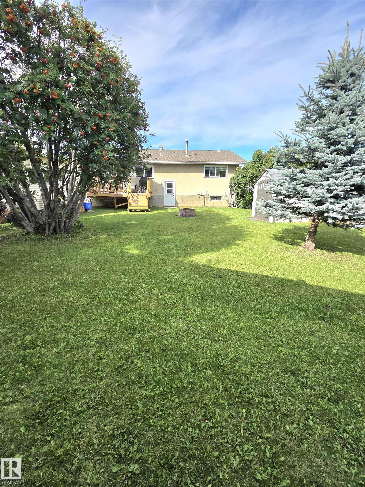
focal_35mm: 13
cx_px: 182
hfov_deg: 89.9
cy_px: 244
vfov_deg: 106.2
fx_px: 183
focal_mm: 2.2
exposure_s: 1/1250
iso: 50
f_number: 2.2
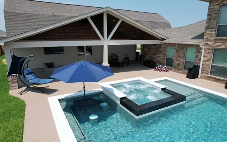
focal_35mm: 23
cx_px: 116
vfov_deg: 52.9
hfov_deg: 77.2
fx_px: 142
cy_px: 76
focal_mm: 8.38
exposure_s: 1/800
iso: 200
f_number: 2.8
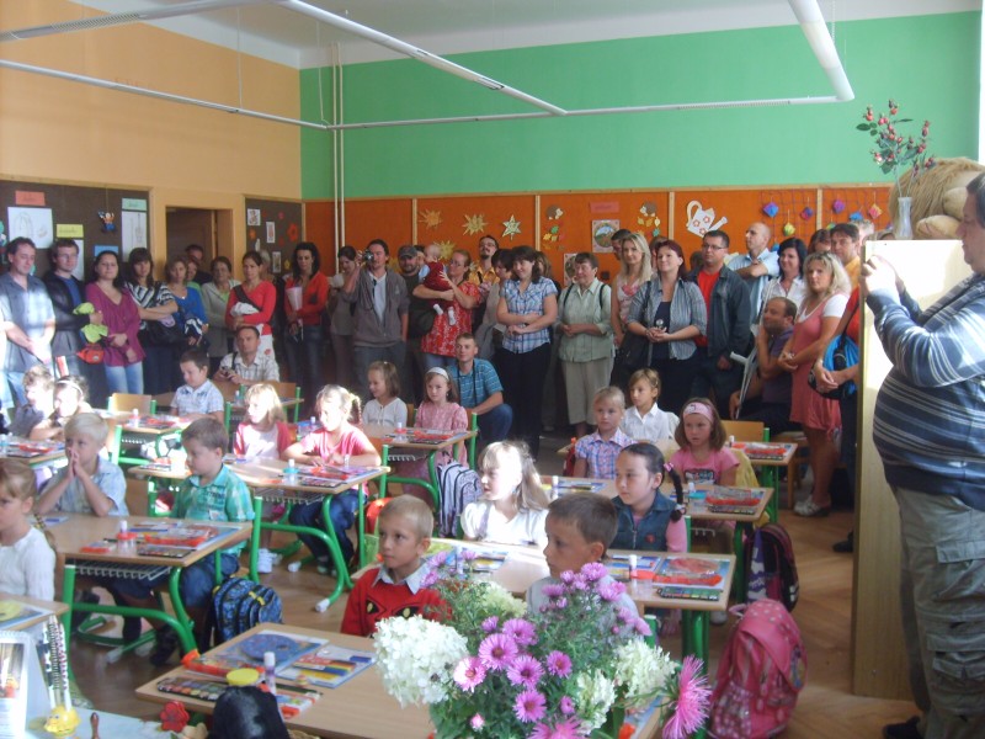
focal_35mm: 35
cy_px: 370
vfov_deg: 40.7
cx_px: 492
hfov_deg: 52.6
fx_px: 996
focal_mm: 5.8
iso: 80
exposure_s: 1/30
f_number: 2.8
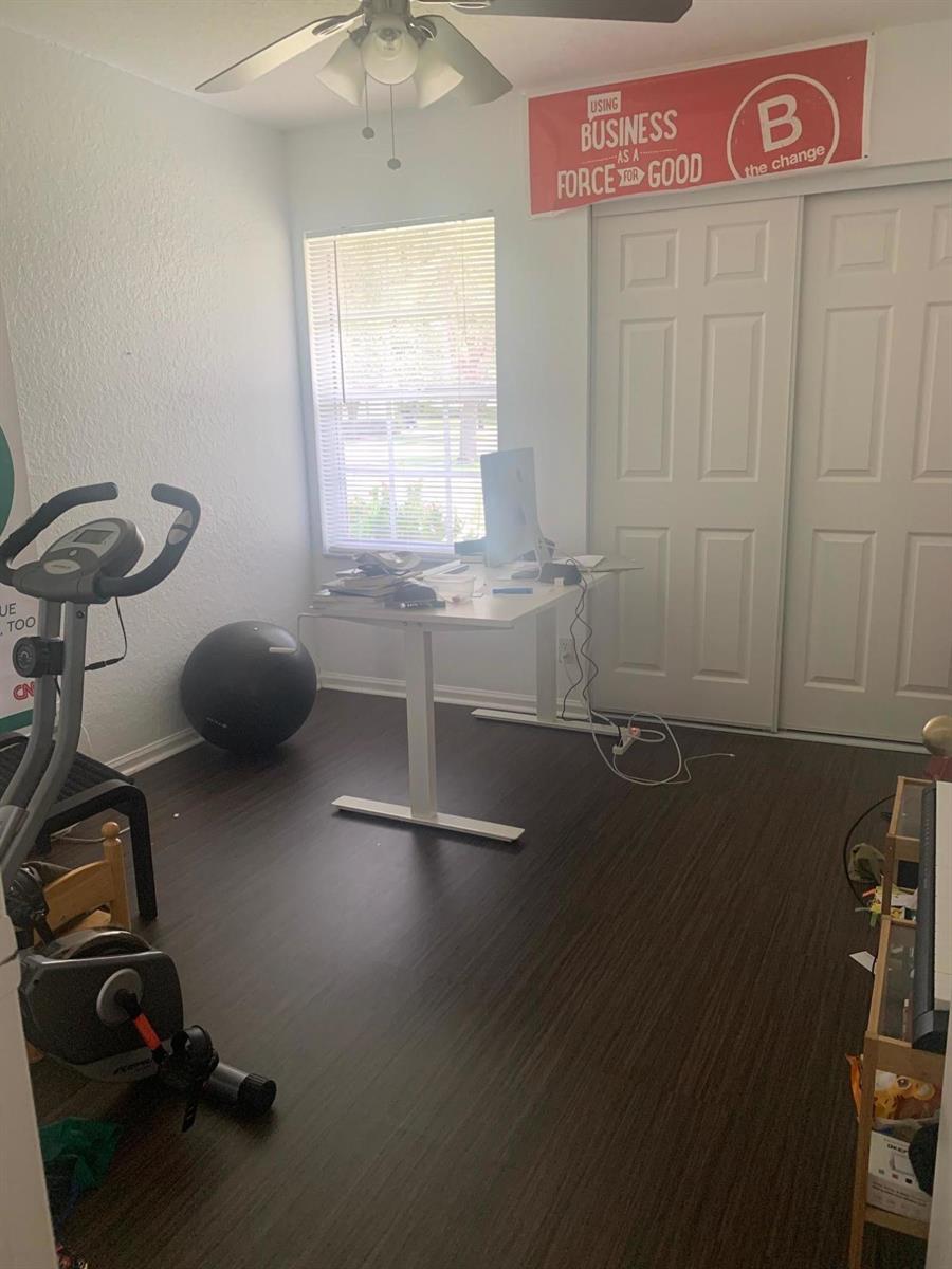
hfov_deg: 53.1
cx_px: 476
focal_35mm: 26
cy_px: 634
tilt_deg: -12.2
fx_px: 953
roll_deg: +1.3
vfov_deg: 67.3
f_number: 1.8
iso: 160
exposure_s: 1/60
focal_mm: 4.25
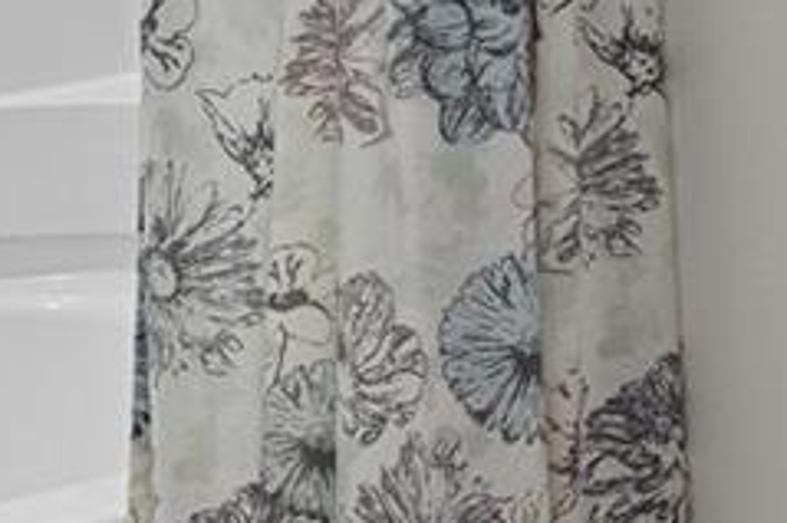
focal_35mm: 107
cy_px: -306
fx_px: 2337
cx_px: 853
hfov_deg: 18.4
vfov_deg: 12.1
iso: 200
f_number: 8
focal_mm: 16
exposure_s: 1.6
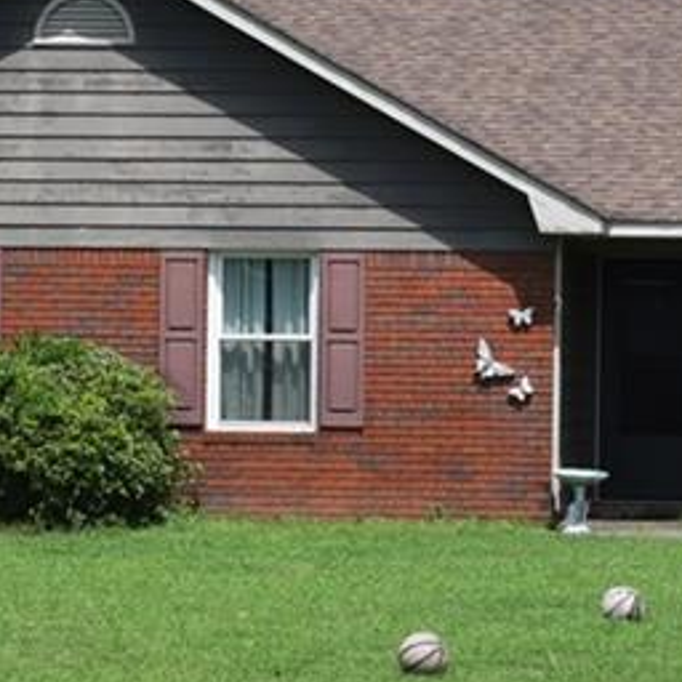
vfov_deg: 11.4
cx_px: 591
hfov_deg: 11.4
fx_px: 3410
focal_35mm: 153
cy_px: 365
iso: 200
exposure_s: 1/400
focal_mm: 30
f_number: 10
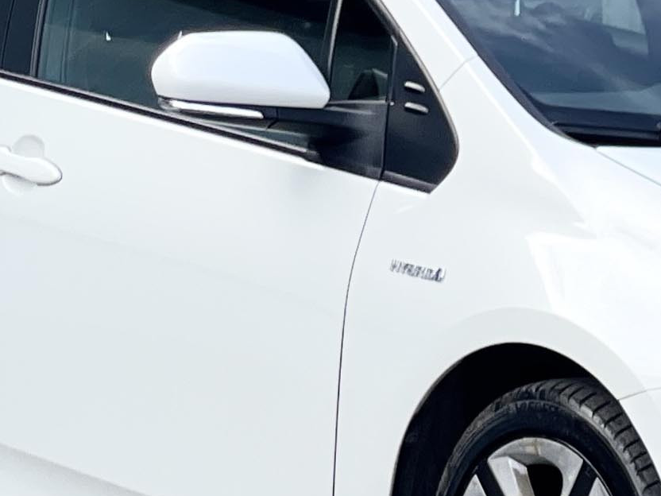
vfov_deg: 4.8
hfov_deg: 6.4
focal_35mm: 310
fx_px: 5920
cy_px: 424
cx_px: 609
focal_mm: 7.5
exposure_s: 1/272
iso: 25
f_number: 2.2
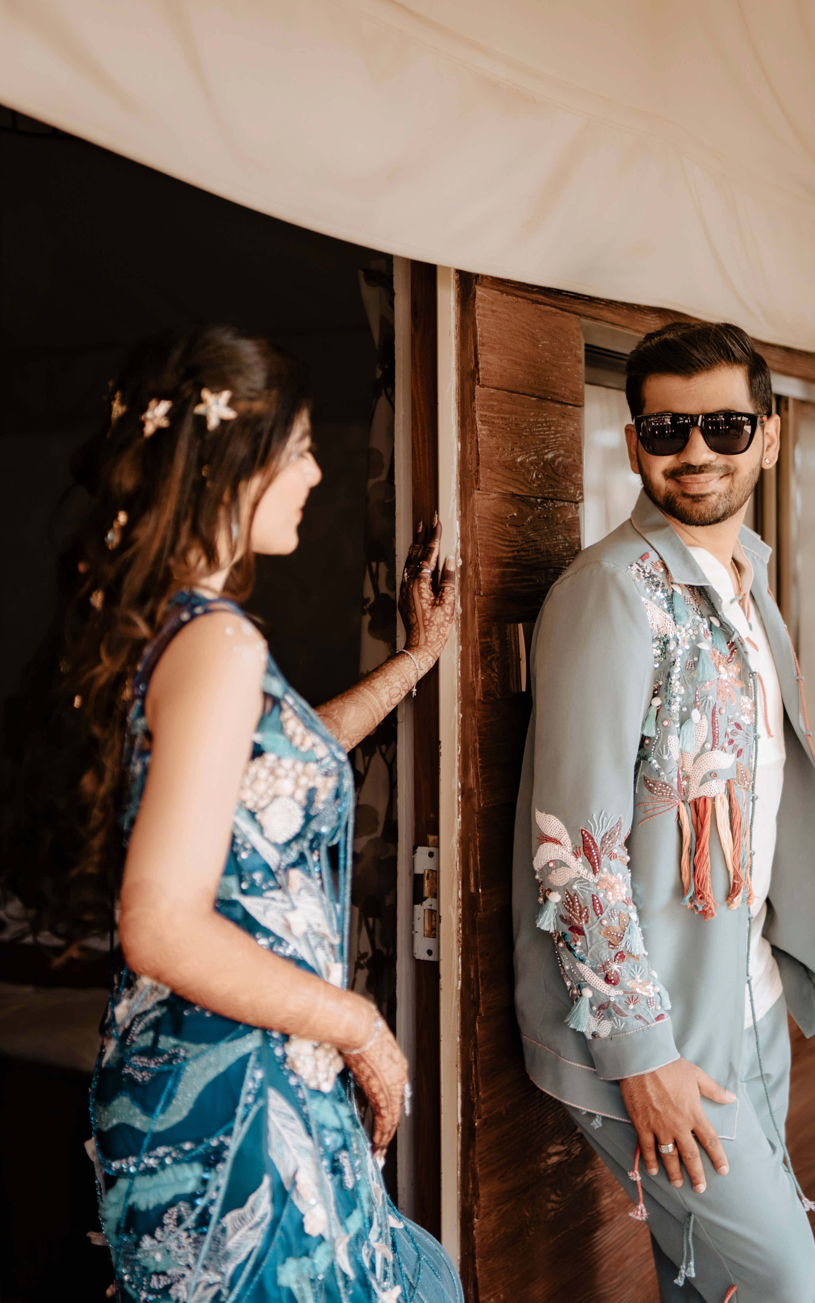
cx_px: 316
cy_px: 657
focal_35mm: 54
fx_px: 1919
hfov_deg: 23.9
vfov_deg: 37.5
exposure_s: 1/500
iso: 200
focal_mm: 35
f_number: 1.4
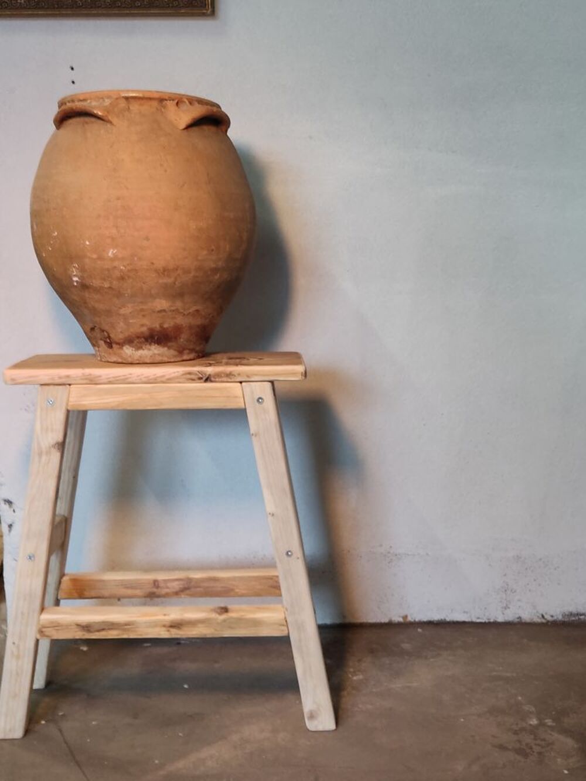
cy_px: 390
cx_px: 293
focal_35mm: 26
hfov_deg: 53.1
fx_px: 587
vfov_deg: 67.3
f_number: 1.79
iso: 200
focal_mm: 4.74
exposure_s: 1/10
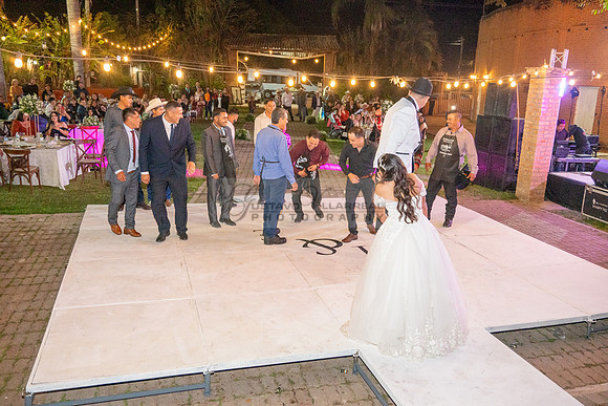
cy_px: 203
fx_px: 473
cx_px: 304
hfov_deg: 65.5
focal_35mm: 28
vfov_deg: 46.4
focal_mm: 28
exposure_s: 1/80
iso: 2500
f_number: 5
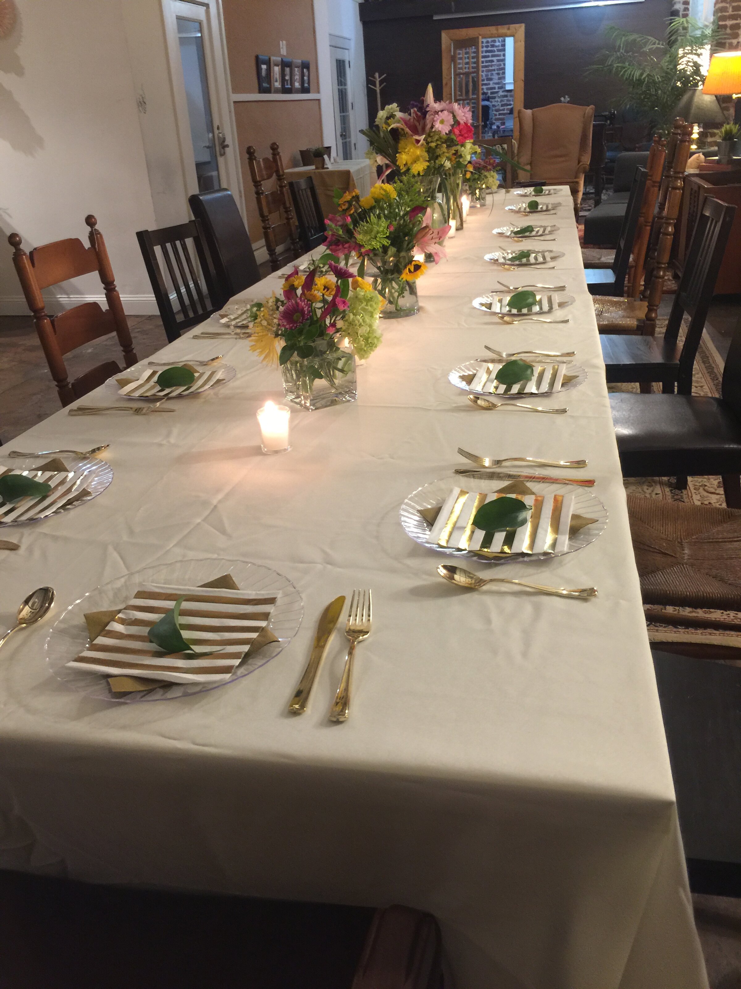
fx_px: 828
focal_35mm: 29
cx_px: 370
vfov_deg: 61.7
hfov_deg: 48.2
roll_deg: +4.4
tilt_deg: -23.7
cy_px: 494
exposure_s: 1/4
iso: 64
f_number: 2.2
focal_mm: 4.15
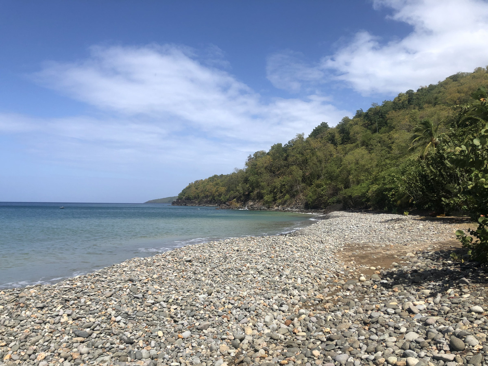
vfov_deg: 49.7
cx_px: 244
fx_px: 395
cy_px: 183
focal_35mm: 28
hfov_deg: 63.4
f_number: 1.8
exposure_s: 1/2825
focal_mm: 4
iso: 20
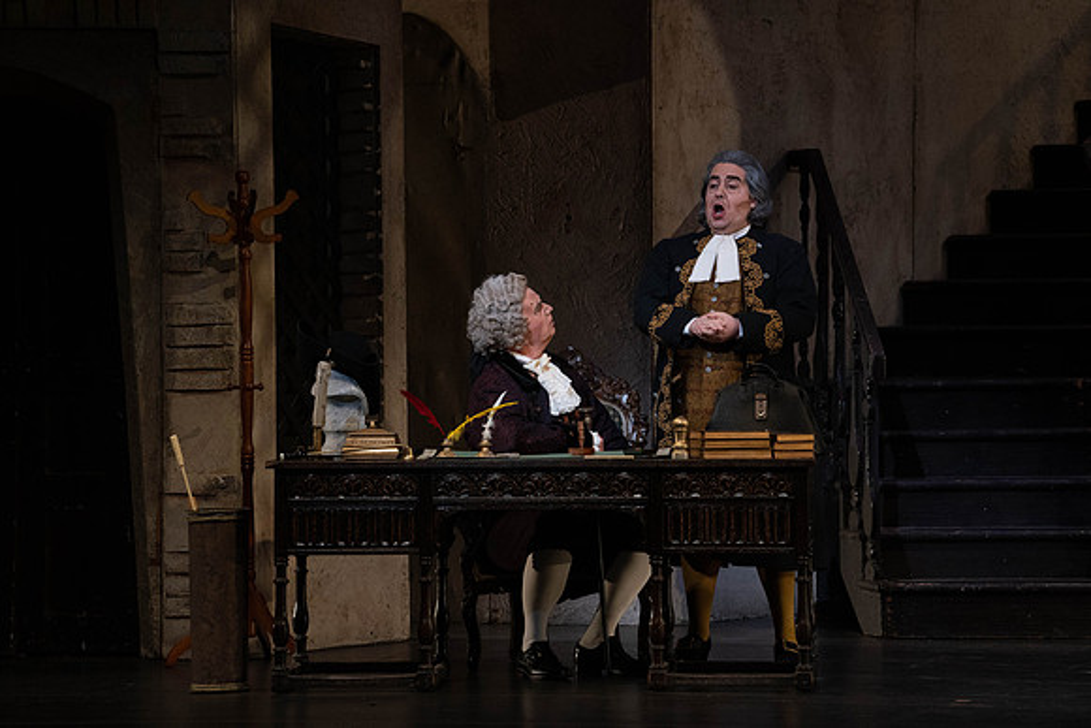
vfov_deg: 6.9
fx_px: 6062
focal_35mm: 200
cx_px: 546
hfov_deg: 10.3
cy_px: 364
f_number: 9
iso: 3200
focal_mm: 200
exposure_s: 1/250
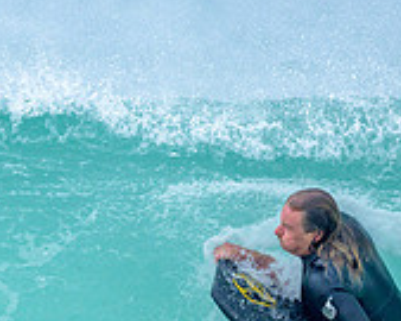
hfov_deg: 0.7
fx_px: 31598
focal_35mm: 2664
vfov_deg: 0.6
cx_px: 121
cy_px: 368
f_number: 6.3
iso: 800
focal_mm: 800
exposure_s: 1/2000
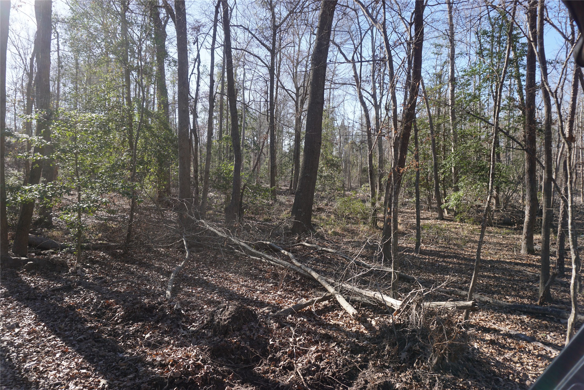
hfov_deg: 73.7
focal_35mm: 24
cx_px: 292
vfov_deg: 53.1
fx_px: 389
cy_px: 195
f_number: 5
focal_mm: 16
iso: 100
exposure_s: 1/200
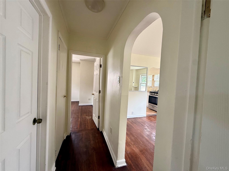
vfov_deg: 85.7
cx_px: 114
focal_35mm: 14
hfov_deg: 102.1
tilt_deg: -0.6
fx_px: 93
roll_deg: -3.3
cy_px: 86
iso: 100
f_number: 2.2
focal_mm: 2.22
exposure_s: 1/99
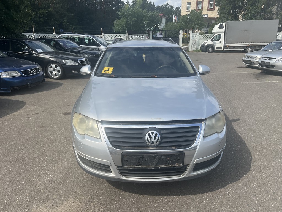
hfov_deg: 67.3
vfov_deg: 53.1
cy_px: 106
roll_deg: -0.2
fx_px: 212
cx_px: 141
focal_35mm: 26
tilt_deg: -15.7
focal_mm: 5.7
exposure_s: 1/3571
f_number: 1.5
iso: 50
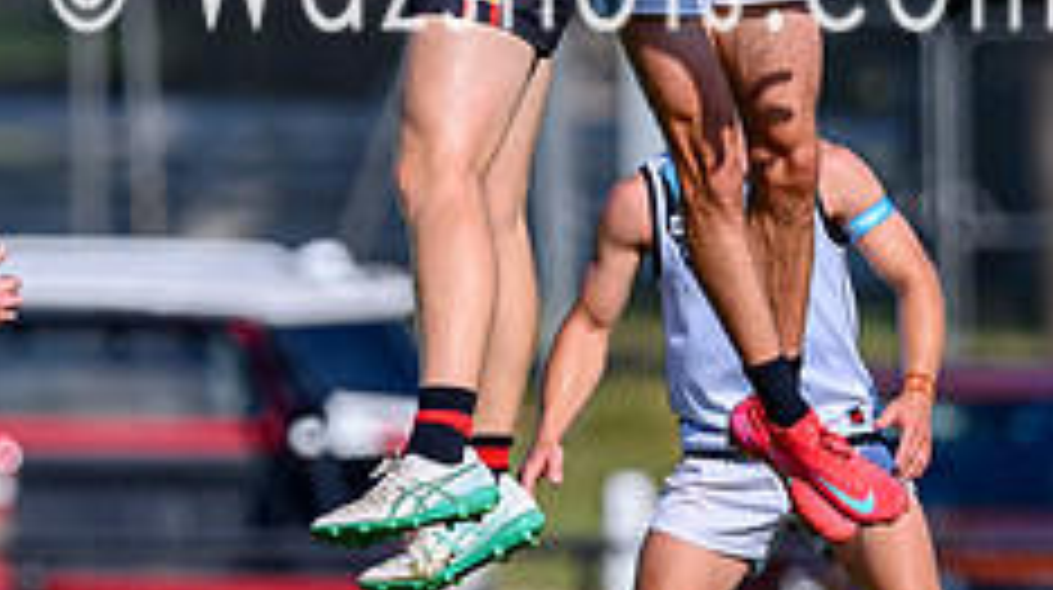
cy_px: 88
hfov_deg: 1.1
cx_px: 458
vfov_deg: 0.6
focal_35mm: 1909
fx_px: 53241
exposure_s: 1/2500
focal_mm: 500
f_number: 4
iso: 160
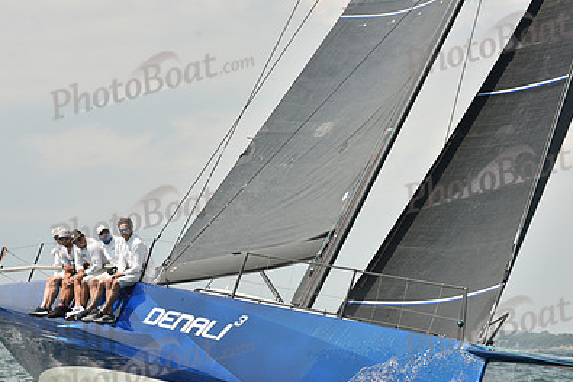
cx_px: 331
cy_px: 271
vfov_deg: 9.5
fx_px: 2291
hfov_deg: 14.3
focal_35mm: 144
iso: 250
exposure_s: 1/800
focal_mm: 98
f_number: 9
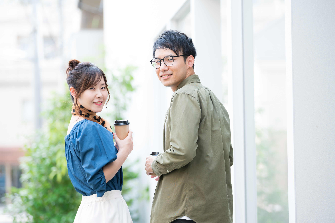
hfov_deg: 15.2
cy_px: 112
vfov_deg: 10.1
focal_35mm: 135
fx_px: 1255
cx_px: 168
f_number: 3.2
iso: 320
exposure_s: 1/250
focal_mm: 135
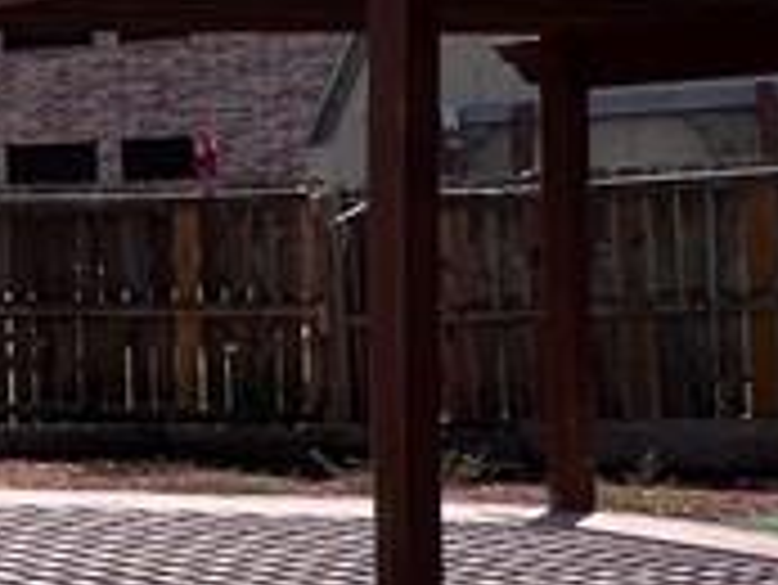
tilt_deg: +1.5
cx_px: -827
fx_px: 1732
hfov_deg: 17.3
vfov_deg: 19.1
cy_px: 238
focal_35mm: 77
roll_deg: +2.5
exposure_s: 1/2179
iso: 32
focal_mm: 1.57
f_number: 1.8
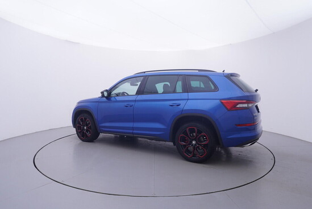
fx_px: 195
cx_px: 156
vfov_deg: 56.2
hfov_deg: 77.3
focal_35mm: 22
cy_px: 104
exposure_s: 1/80
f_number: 5
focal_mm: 15
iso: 200
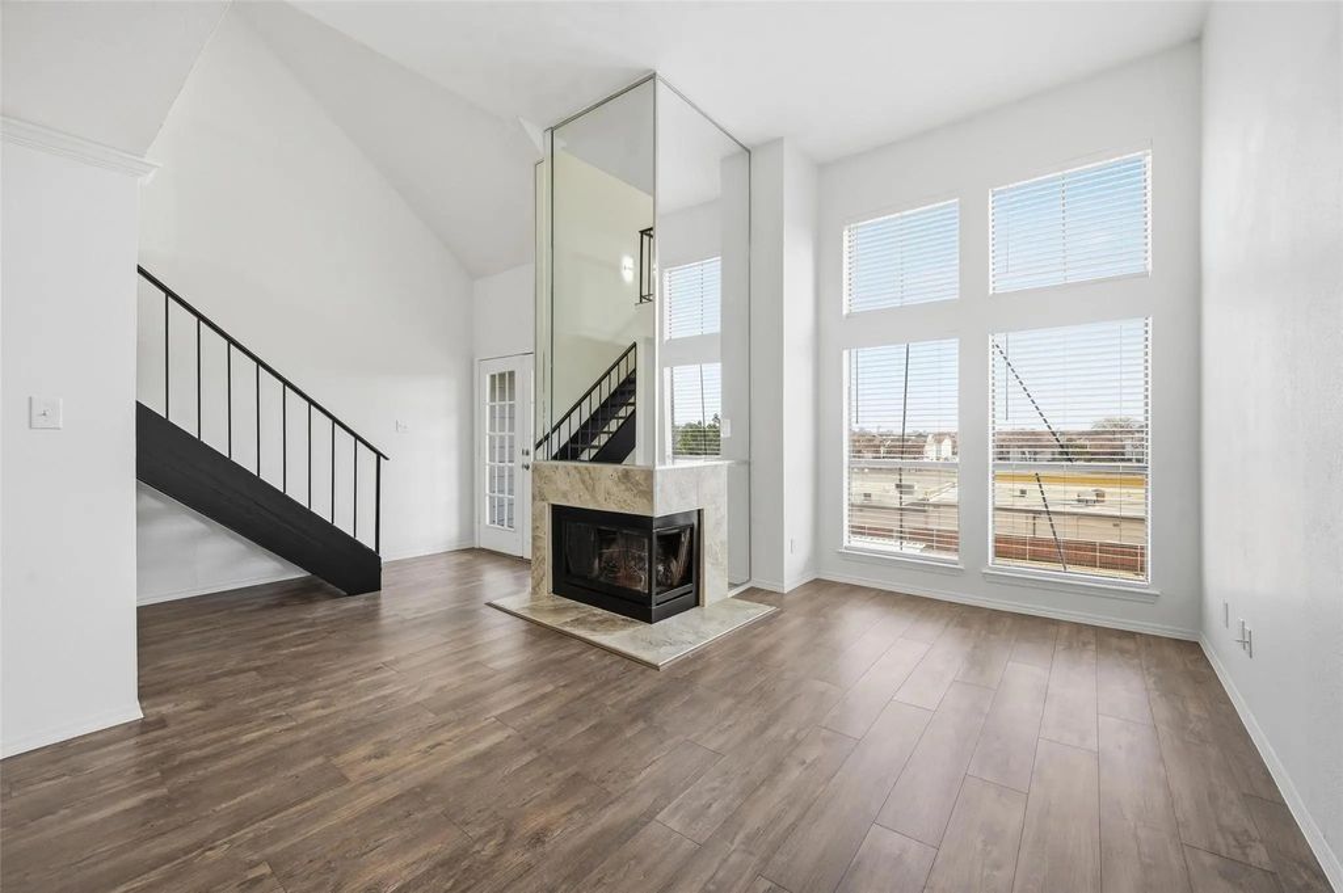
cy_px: 446
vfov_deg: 81.1
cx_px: 672
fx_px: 522
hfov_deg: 104.3
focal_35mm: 14
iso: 500
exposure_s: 1/3200
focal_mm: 14
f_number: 9
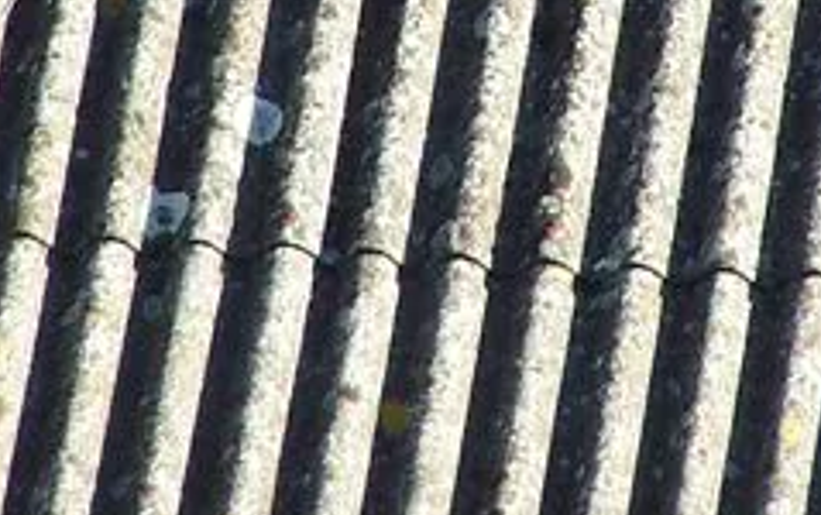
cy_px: -460
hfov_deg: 1.6
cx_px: 653
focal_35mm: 1300
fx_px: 29122
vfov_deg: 1.0
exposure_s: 1/350
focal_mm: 60.8
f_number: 3.6
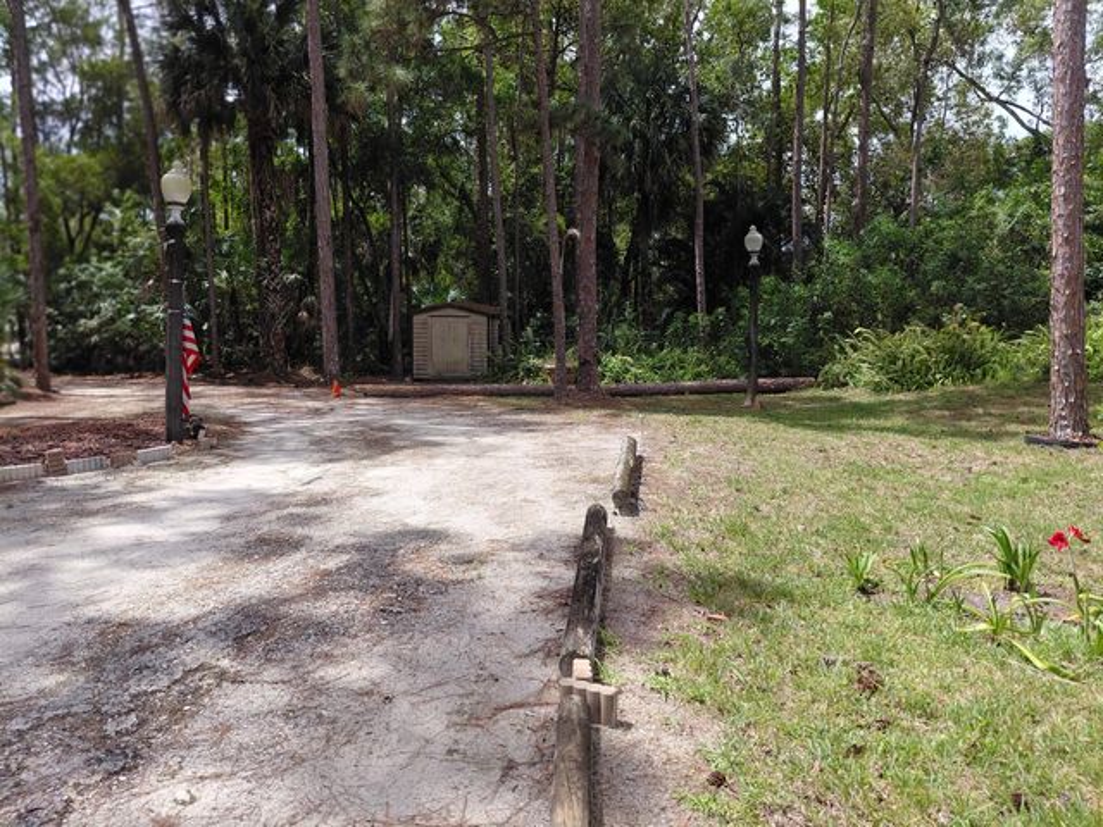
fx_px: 797
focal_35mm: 25
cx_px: 552
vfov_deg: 54.9
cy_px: 414
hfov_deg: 69.4
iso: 50
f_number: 1.8
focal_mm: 4.69
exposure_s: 1/1491
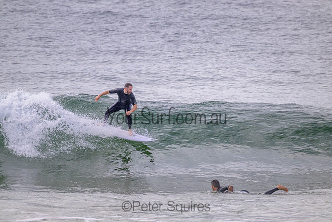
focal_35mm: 800
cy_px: 111
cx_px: 166
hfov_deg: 2.6
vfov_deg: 1.7
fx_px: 7379
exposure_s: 1/2000
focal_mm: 800
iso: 1600
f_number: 11
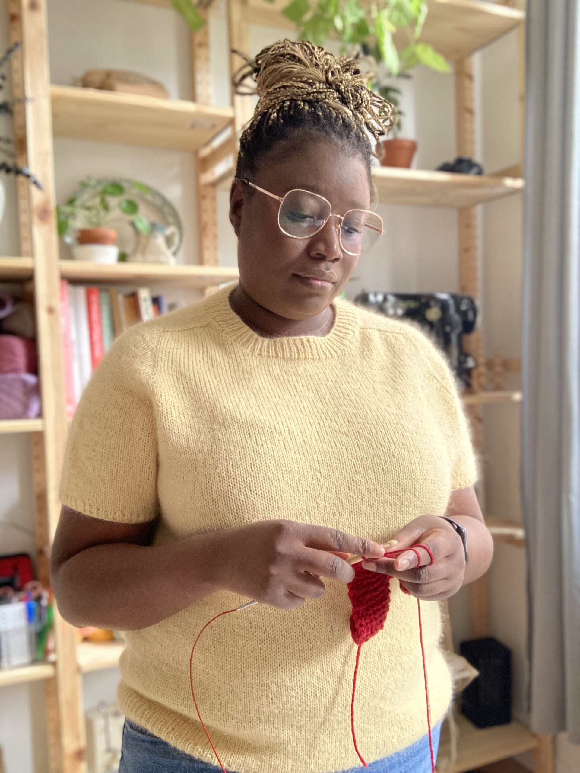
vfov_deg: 56.8
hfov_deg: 44.2
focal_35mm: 32
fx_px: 714
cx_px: 290
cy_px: 386
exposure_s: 1/42
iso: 320
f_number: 2.2
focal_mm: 2.87
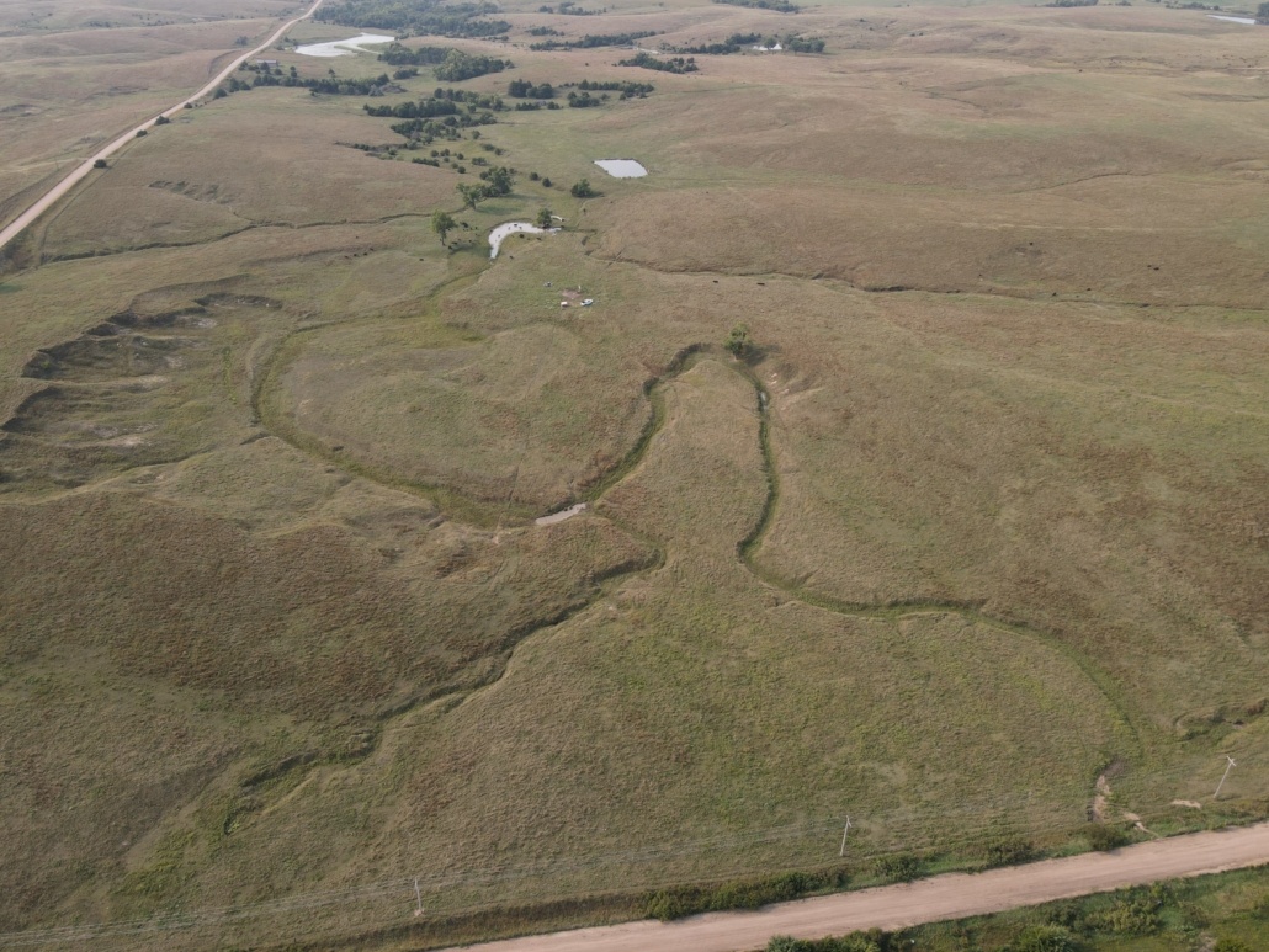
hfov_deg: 71.6
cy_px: 476
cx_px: 634
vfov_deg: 56.8
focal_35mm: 24
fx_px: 880
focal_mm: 4.5
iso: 100
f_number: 2.8
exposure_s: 1/320
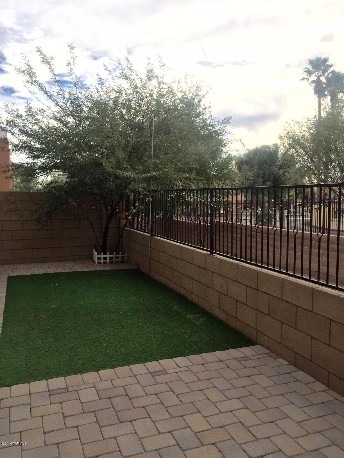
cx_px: 172
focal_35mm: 29
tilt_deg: -3.9
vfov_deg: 61.7
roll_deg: +0.1
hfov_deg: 48.2
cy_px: 229
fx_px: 384
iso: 32
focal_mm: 4.15
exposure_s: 1/2825
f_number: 2.2
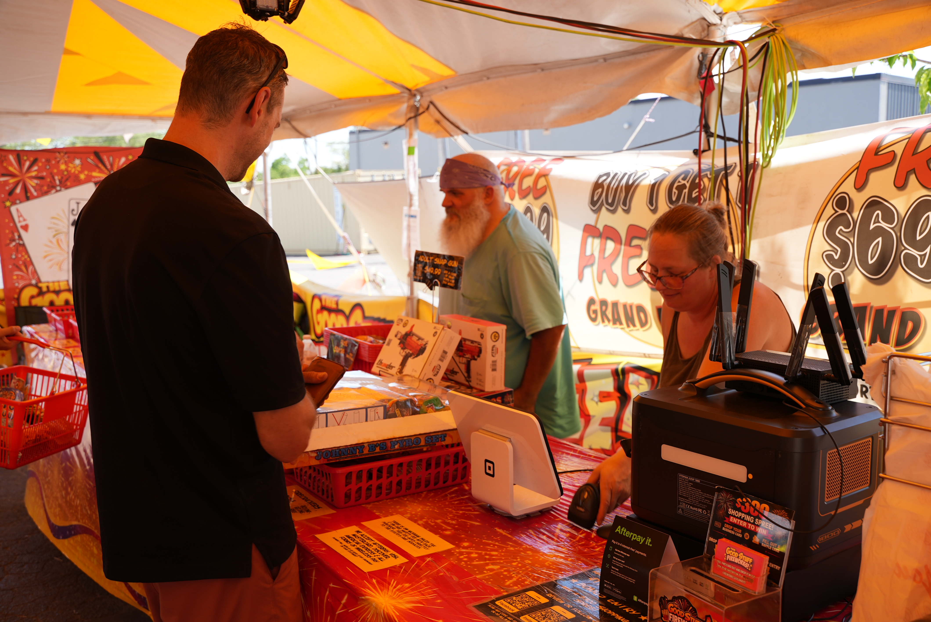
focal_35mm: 35
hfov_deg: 54.4
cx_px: 466
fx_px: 906
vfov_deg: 37.9
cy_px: 311
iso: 80
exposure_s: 1/100
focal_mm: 35
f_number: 5
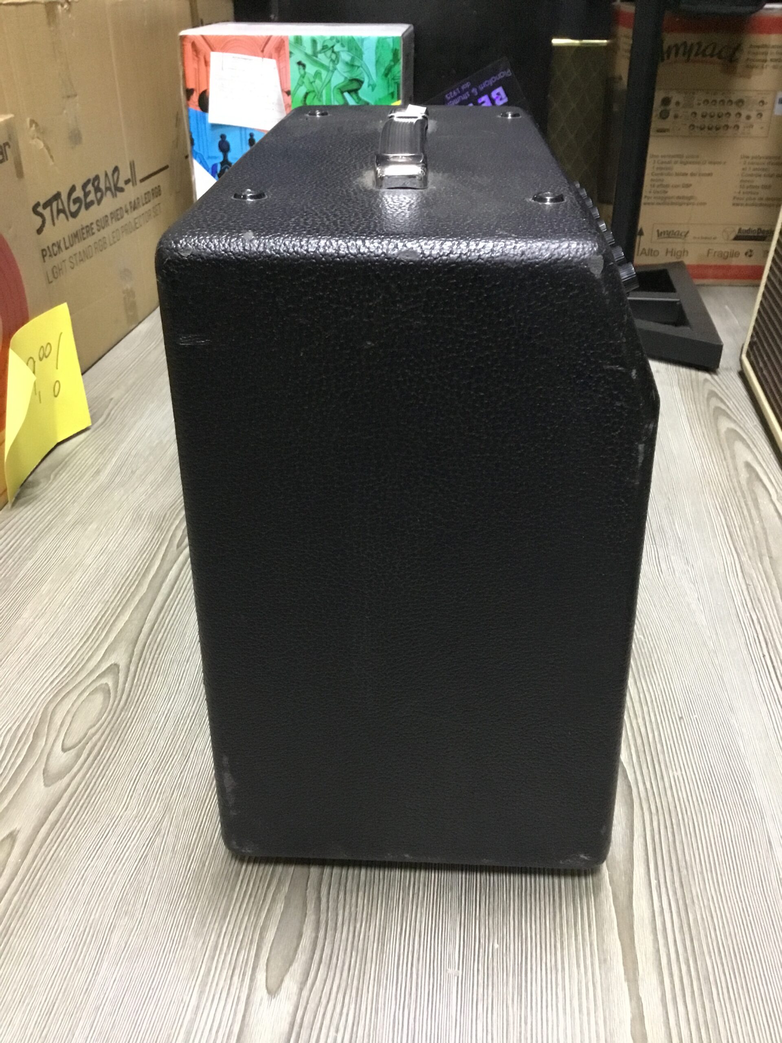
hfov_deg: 45.4
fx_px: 934
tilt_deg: -30.0
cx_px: 391
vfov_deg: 58.4
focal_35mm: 31
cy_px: 522
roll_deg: +0.4
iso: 400
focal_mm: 3.3
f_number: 2.4
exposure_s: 1/17
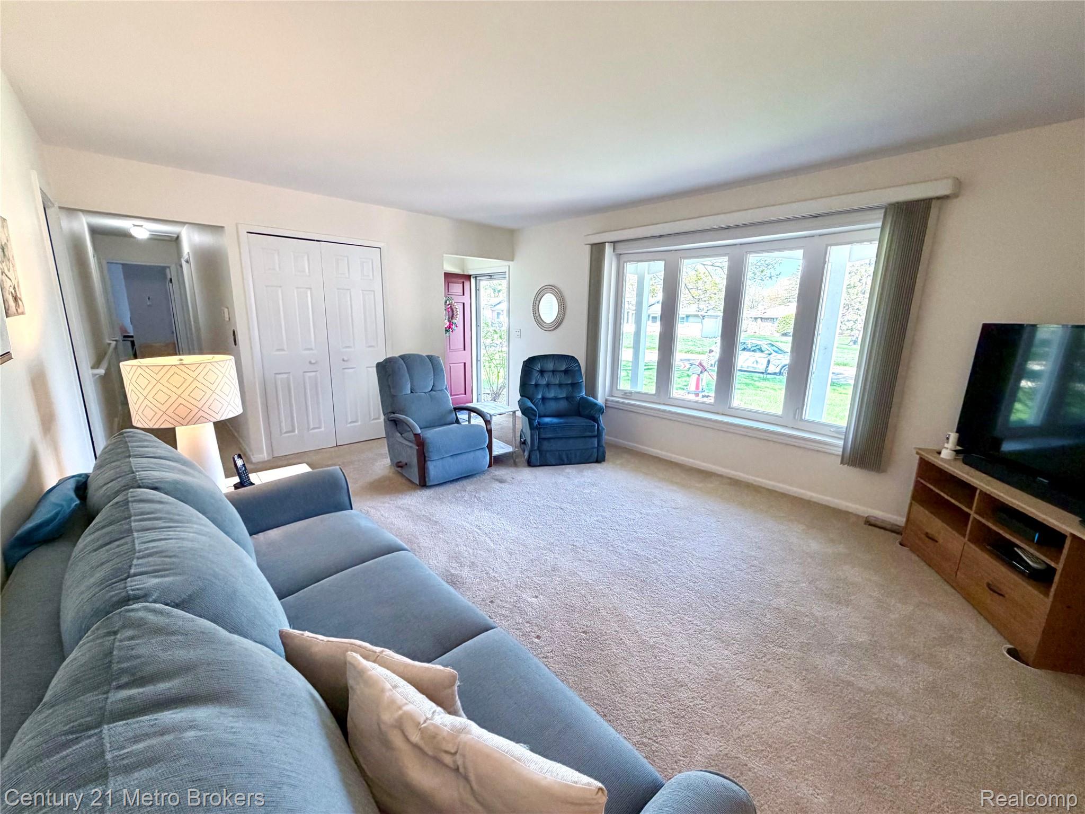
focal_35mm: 14
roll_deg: -0.8
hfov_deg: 102.1
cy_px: 407
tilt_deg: -12.7
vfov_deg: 85.7
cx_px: 542
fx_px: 439
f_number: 2.2
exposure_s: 1/120
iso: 250
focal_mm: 2.22
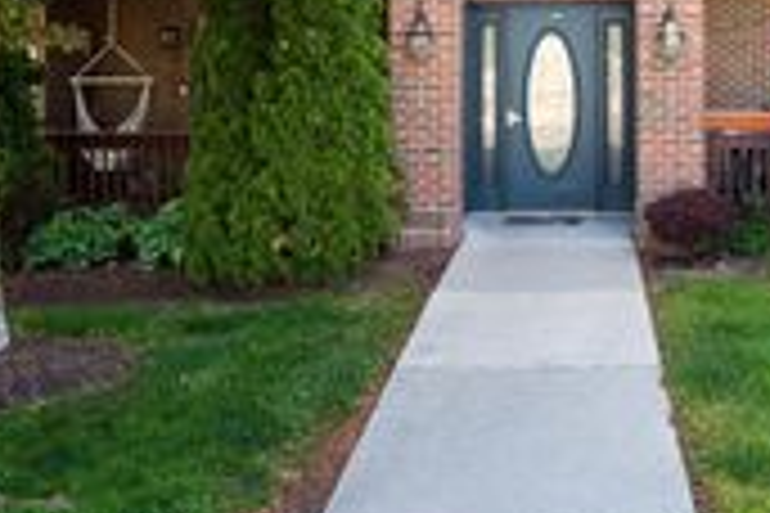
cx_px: 666
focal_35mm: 41
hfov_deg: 44.0
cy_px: -38
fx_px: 877
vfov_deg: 29.7
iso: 400
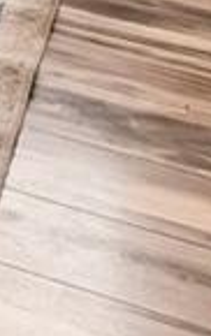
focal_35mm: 186
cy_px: -848
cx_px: -1245
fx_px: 1703
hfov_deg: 4.4
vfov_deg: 8.3
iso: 320
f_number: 8
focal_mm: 11
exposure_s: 1/30
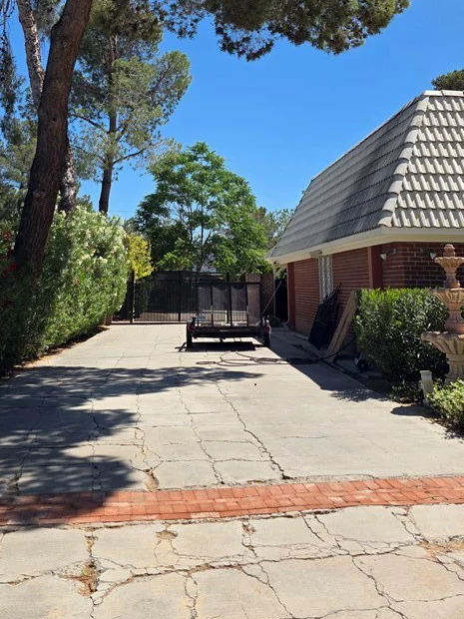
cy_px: 135
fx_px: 679
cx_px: 200
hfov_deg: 37.6
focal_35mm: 38
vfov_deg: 46.7
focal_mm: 6.3
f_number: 1.7
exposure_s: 1/5778
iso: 80
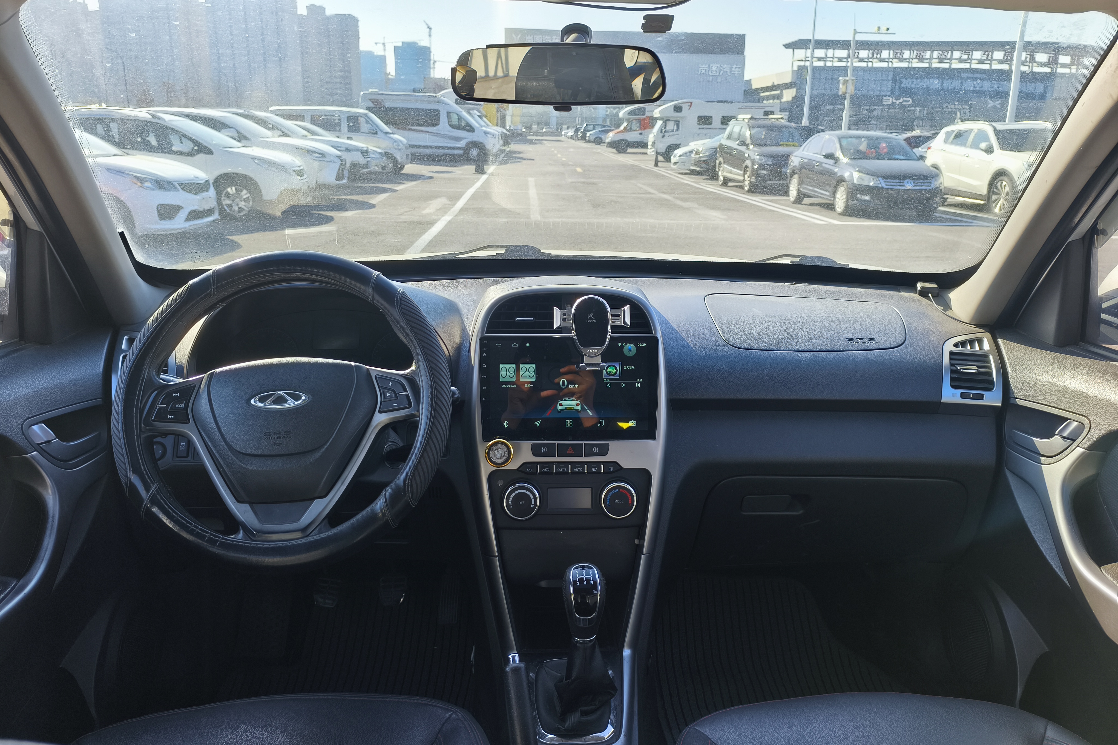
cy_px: 333
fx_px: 745
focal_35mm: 24
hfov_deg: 73.7
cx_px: 559
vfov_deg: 53.0
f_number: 1.6
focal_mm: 5.84
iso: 80
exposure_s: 1/146
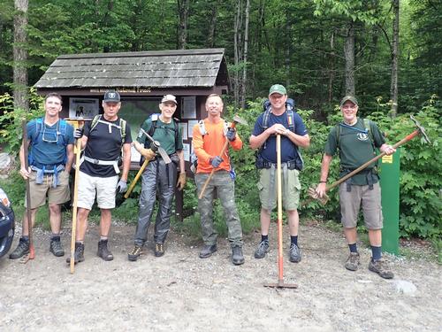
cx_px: 221
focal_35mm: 25
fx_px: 319
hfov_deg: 69.4
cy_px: 166
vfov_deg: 54.9
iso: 100
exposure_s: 1/80
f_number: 2.8
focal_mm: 4.5
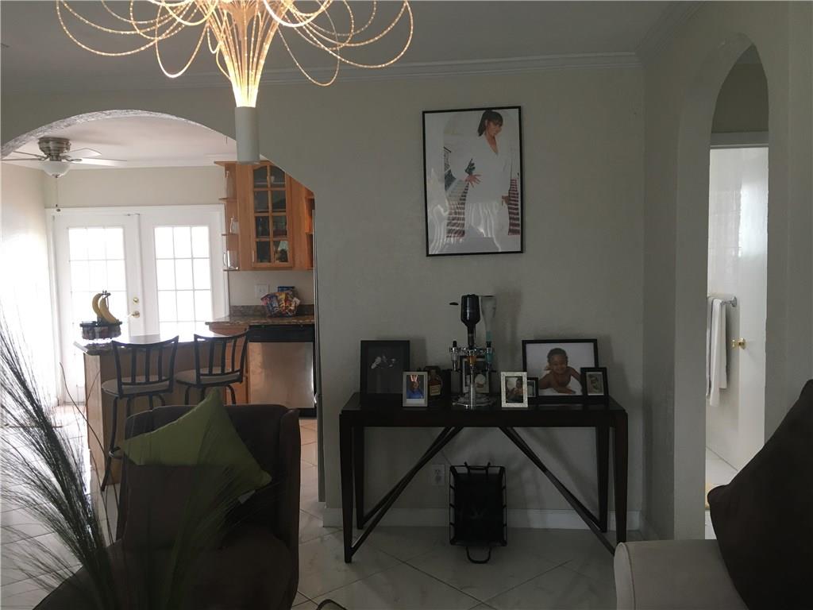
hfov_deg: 61.7
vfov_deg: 48.2
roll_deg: +1.9
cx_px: 406
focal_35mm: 29
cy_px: 305
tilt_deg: -3.3
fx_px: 681
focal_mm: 4.15
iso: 100
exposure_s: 1/33
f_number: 2.2
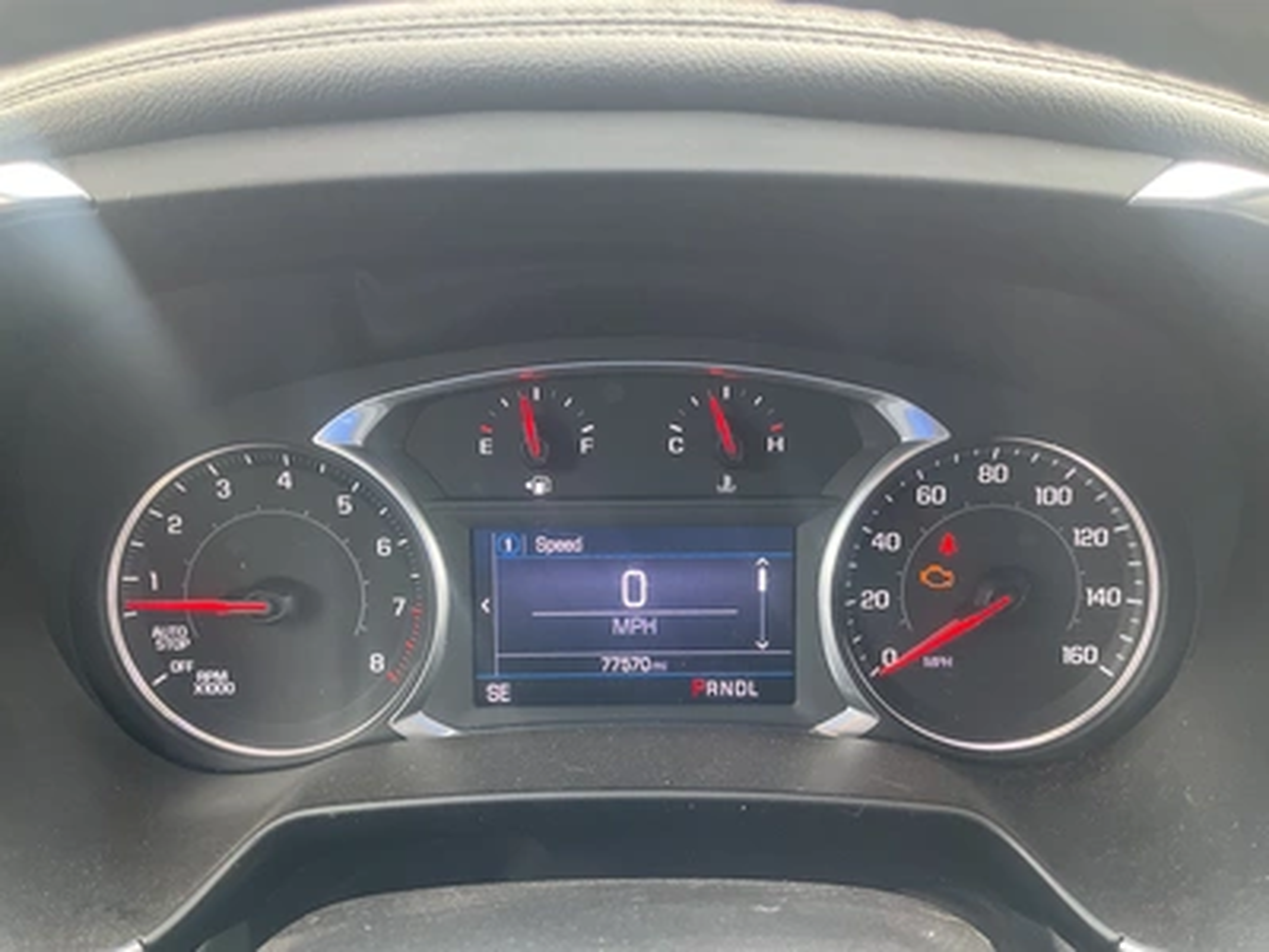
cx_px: 634
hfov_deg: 61.7
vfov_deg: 48.2
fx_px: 1063
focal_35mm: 29
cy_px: 476
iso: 64
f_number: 1.8
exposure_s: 1/68
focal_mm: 3
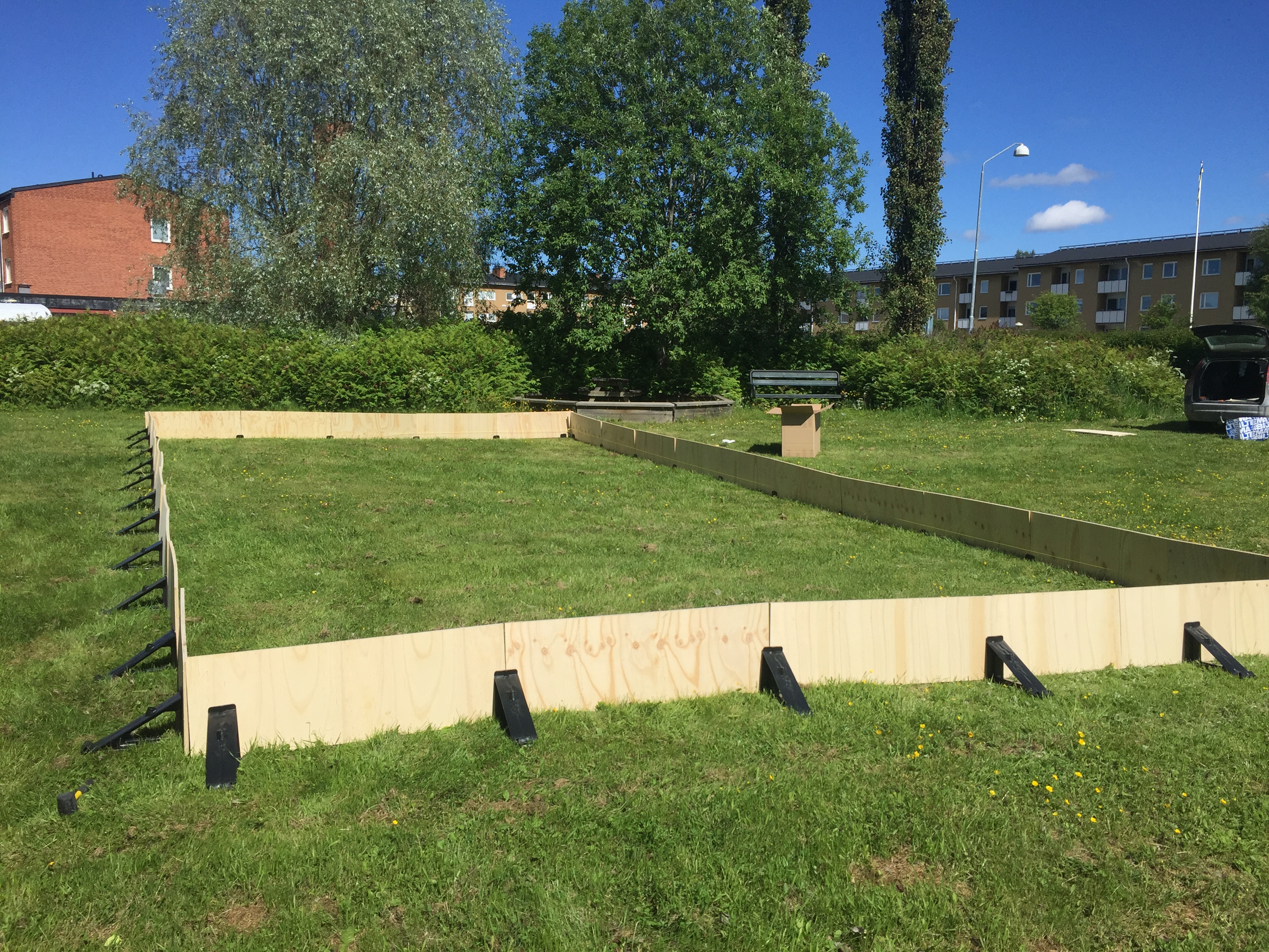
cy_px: 476
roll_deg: -1.6
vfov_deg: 48.2
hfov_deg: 61.7
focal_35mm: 29
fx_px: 1063
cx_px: 634
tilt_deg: -5.6
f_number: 2.2
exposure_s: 1/3049
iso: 32
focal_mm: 4.15
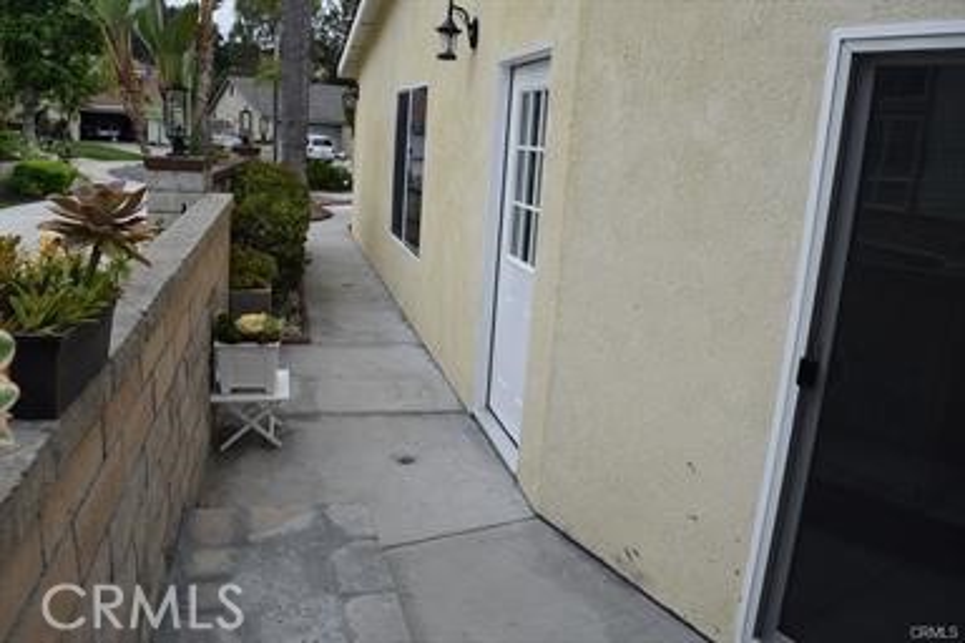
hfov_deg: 67.4
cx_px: 482
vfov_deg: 47.9
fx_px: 724
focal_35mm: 27
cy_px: 322
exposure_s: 1/400
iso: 200
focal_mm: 18
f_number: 8
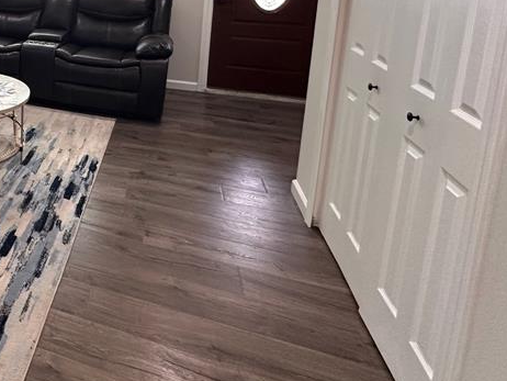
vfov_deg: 40.4
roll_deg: -0.1
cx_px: -16
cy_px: 8
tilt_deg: -8.6
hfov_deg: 47.0
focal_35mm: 31
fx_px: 454
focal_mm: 2.22
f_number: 2.2
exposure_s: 1/120
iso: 250
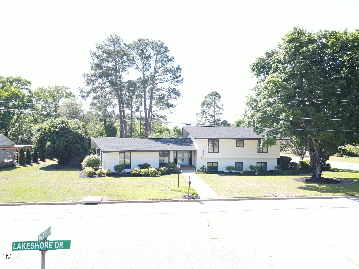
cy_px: 134
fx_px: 249
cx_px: 180
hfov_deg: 71.6
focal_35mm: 24
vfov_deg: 56.8
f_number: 2.8
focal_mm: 4.5
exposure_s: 1/100
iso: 100
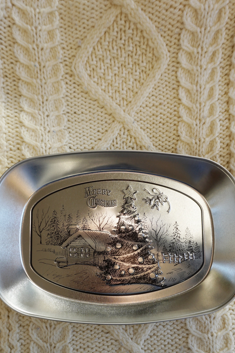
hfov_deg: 41.1
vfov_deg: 57.8
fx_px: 313
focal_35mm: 32
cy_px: 227
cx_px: 112
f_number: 5
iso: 100
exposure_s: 1/80
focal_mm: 16
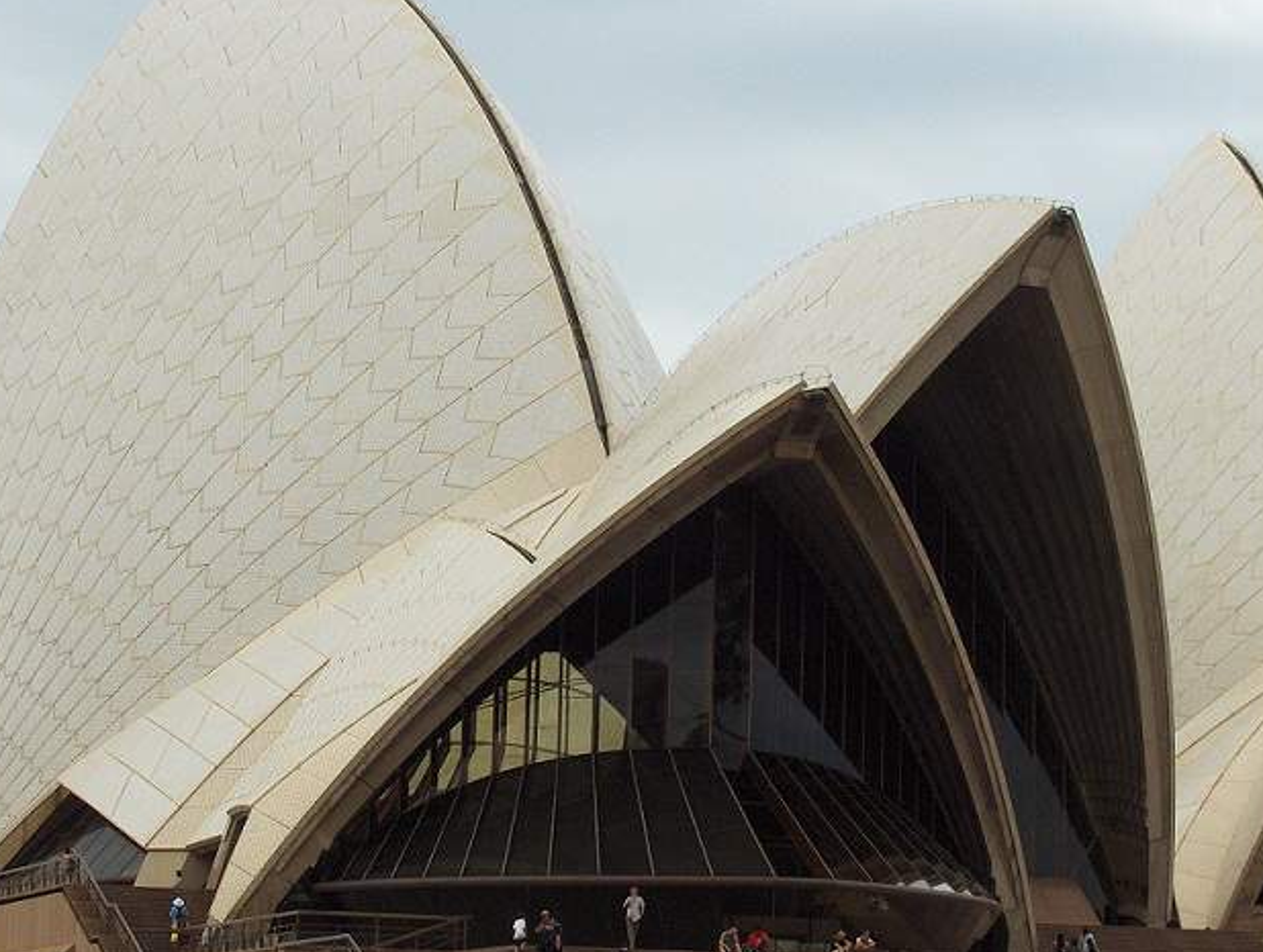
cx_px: 709
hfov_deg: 13.2
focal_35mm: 149
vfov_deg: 10.0
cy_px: 553
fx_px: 5447
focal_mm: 20.8
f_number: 7.5
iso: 100
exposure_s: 1/455
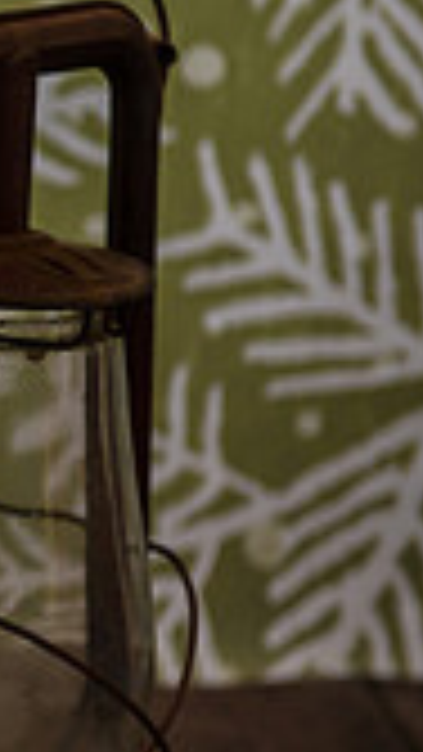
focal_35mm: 254
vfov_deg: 8.5
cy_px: 290
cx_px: -842
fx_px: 5062
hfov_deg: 4.6
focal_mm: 70
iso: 200
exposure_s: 1/200
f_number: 4
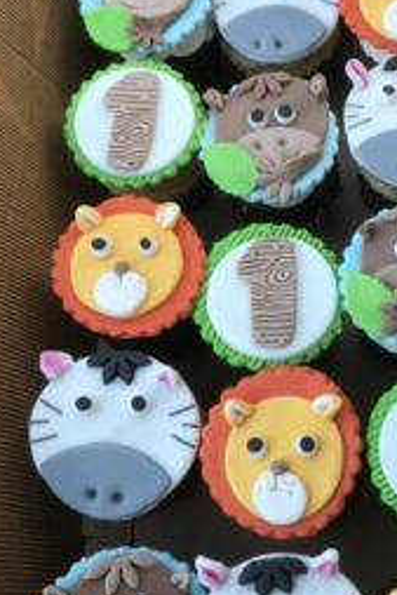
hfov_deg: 28.4
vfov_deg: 42.7
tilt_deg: -61.3
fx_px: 760
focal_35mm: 46
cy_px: 327
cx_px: 338
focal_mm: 3.99
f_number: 1.8
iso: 20
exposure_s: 1/100
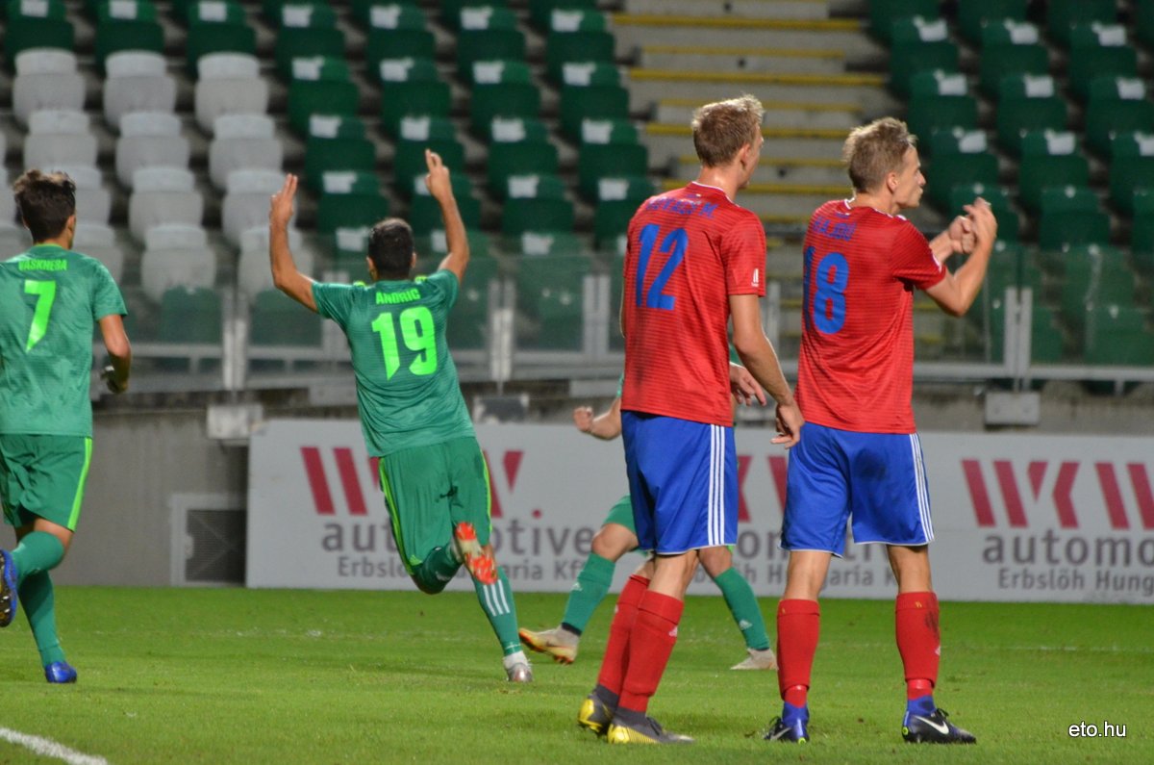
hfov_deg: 4.6
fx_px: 14396
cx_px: 577
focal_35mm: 450
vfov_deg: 3.0
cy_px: 382
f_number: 5.6
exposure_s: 1/250
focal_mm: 300
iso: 1600
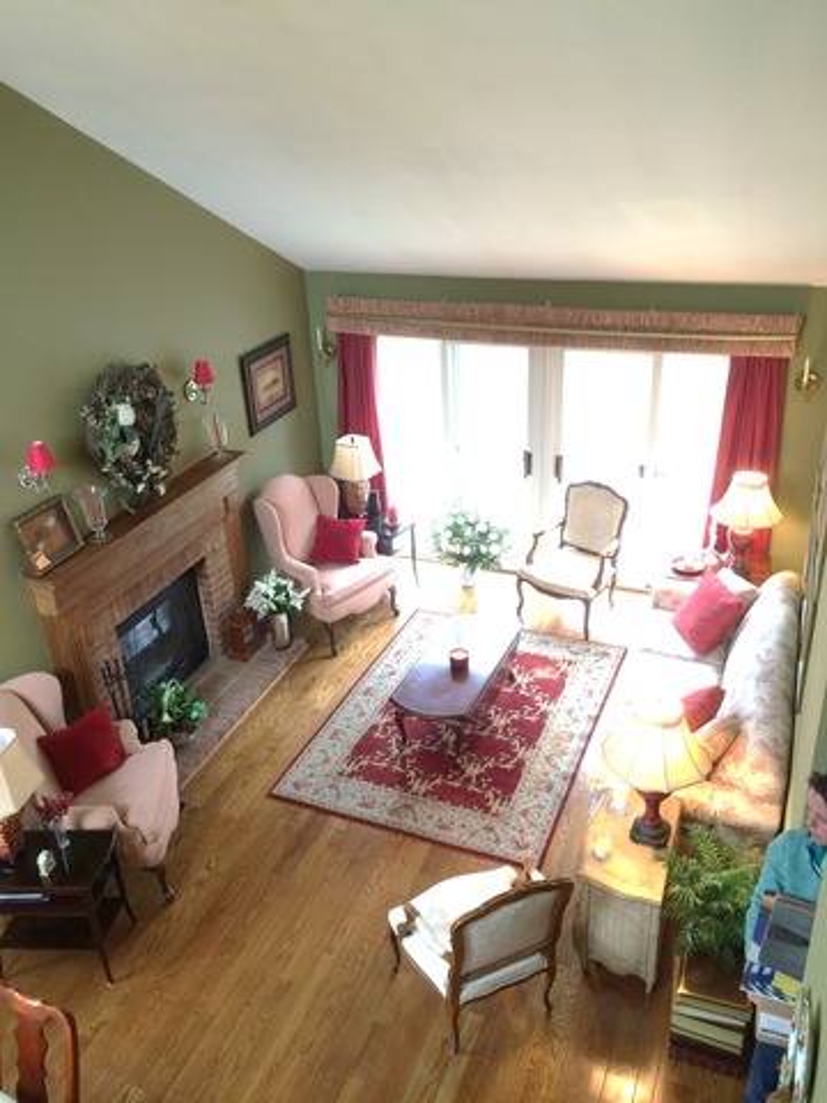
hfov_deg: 48.2
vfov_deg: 61.7
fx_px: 924
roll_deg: +4.6
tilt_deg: -26.4
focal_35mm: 29
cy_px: 552
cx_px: 414
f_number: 2.2
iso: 80
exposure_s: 1/30
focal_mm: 4.15
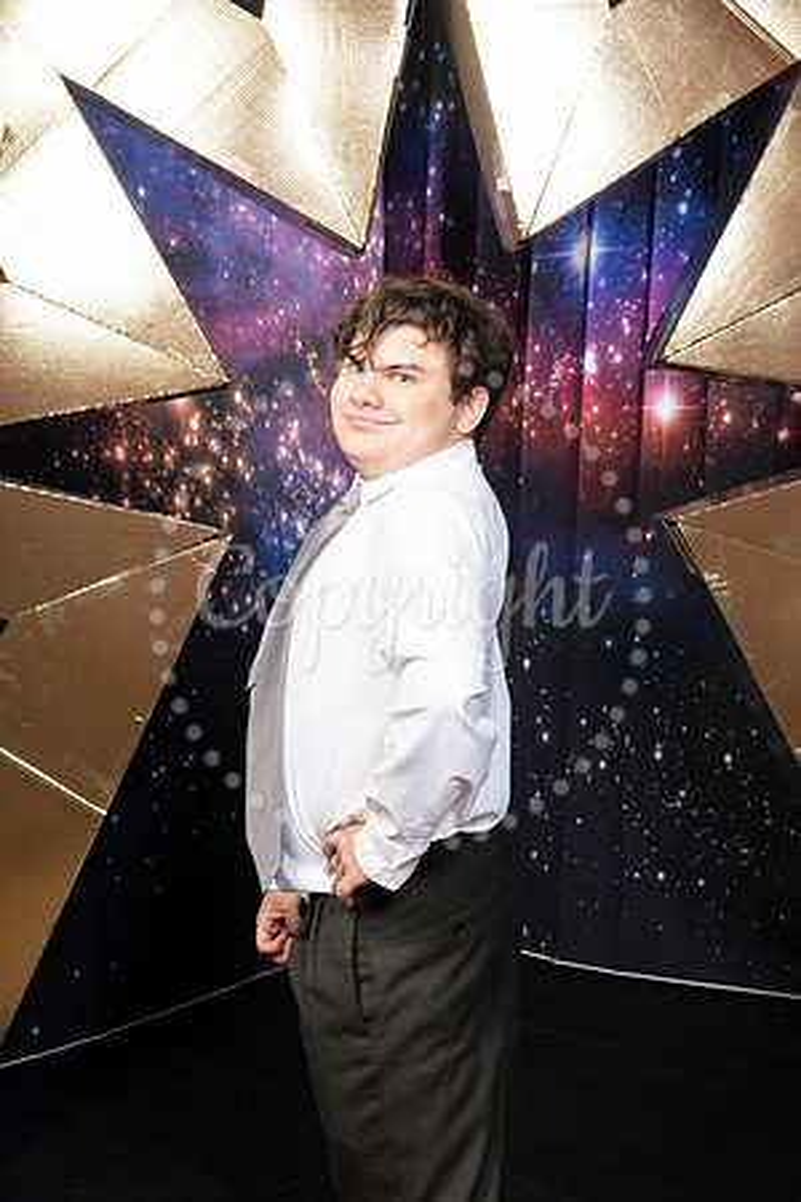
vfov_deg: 40.3
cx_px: 400
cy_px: 601
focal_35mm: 49
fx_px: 1635
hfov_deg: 27.5
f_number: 9
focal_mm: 49
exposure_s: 1/160
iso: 320
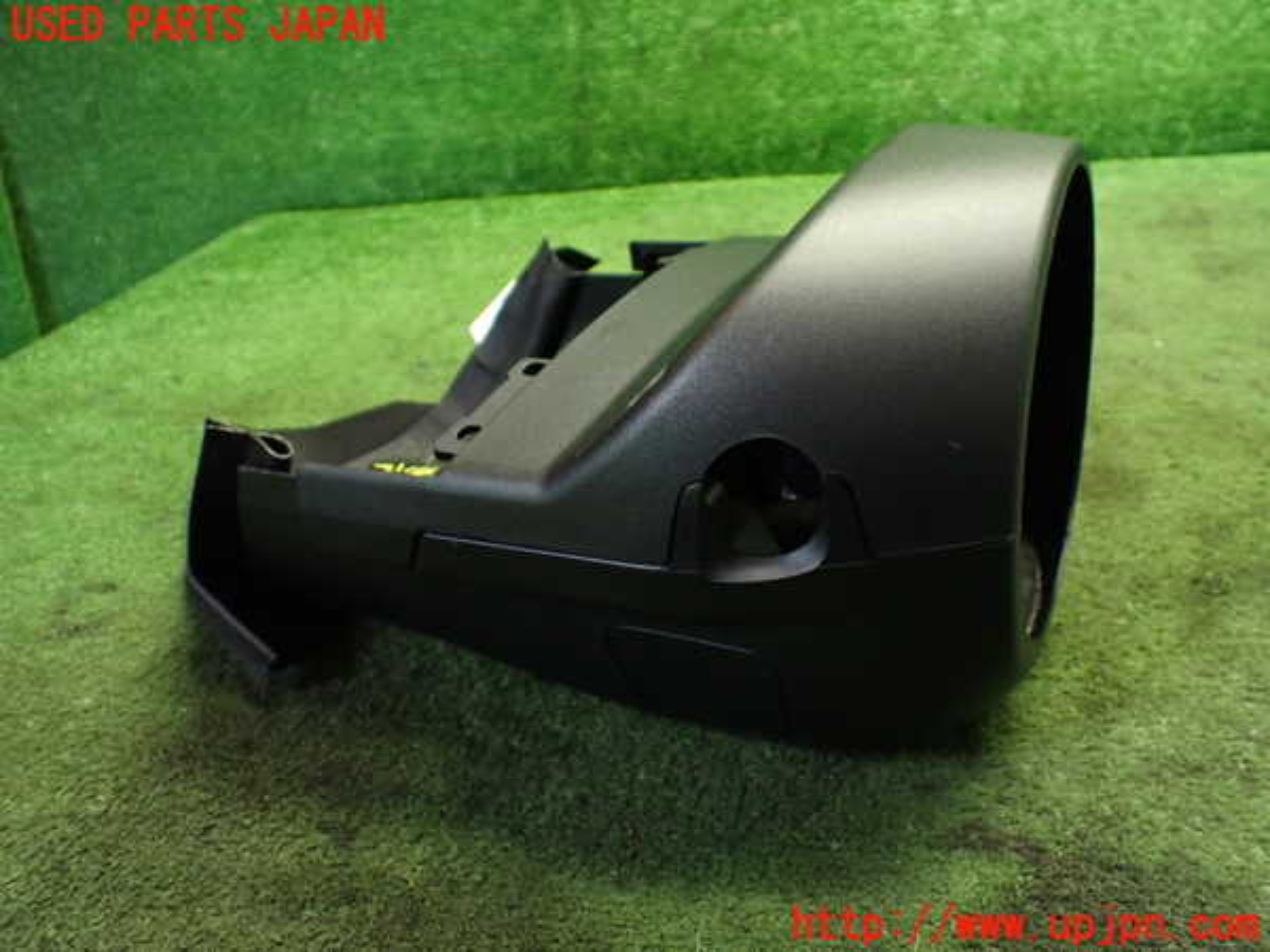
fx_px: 1101
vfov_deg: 46.8
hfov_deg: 60.0
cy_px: 476
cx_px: 635
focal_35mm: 30
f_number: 2.3
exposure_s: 1/60
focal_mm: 5.4
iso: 800
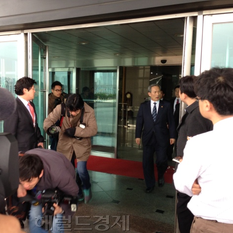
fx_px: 305
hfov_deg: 41.4
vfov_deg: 41.9
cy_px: 119
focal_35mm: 40
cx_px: 82
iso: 64
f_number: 2.4
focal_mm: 4.13
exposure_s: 1/60
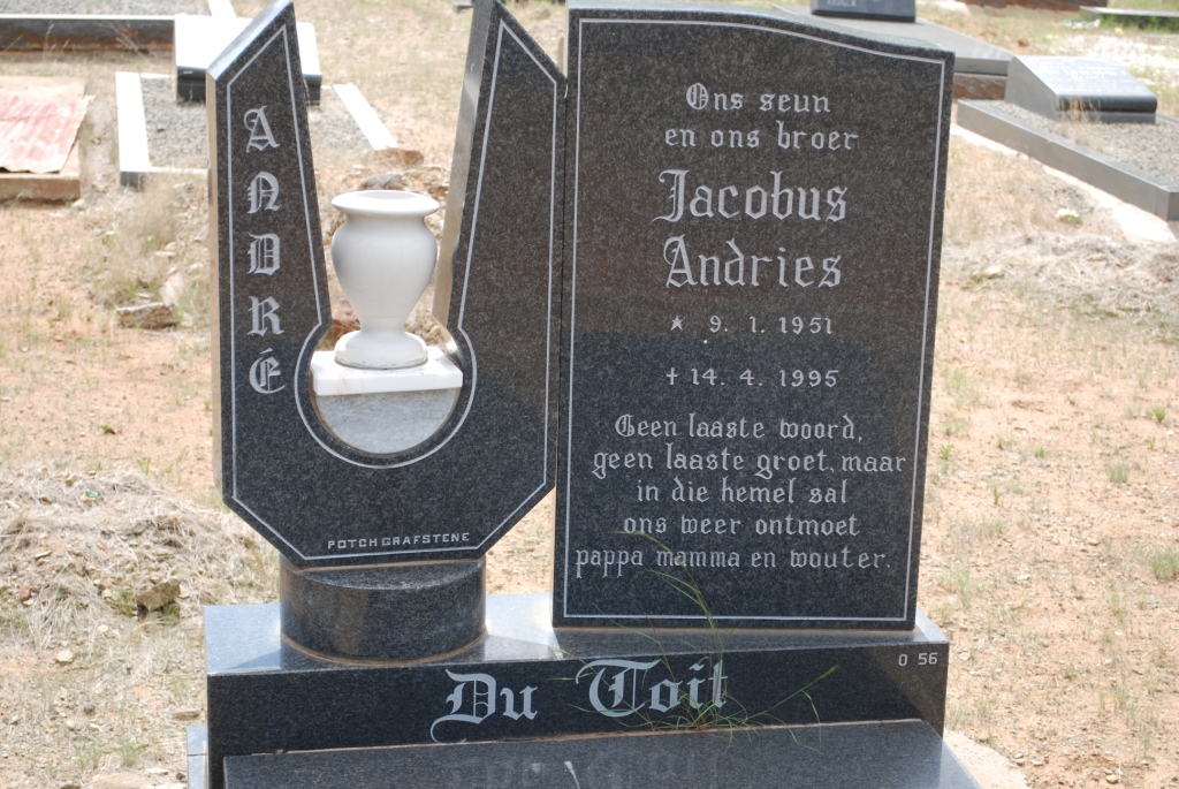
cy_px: 394
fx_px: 2213
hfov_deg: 29.8
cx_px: 590
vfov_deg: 20.2
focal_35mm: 68
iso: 100
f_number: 6.3
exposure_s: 1/160
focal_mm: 45
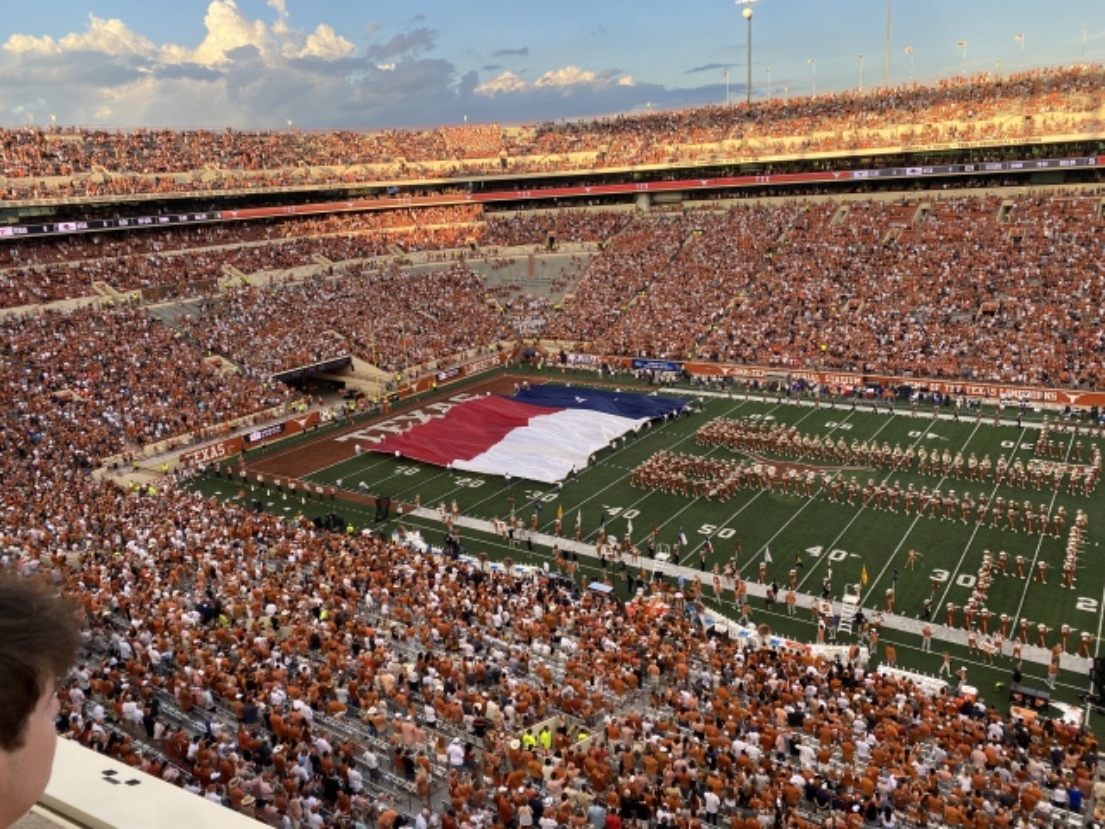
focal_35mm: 26
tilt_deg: -17.2
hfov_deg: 67.3
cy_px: 414
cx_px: 552
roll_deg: +4.0
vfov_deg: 53.1
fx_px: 830
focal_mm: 4.25
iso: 32
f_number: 1.8
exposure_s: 1/405
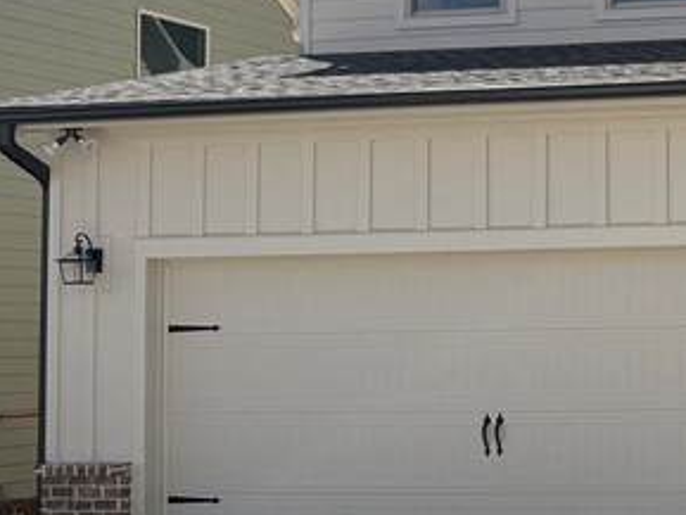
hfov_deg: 20.0
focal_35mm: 85
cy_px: 237
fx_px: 1685
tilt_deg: +3.0
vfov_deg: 17.4
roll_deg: +0.6
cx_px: 1021
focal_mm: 6.76
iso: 100
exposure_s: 1/7353
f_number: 1.78
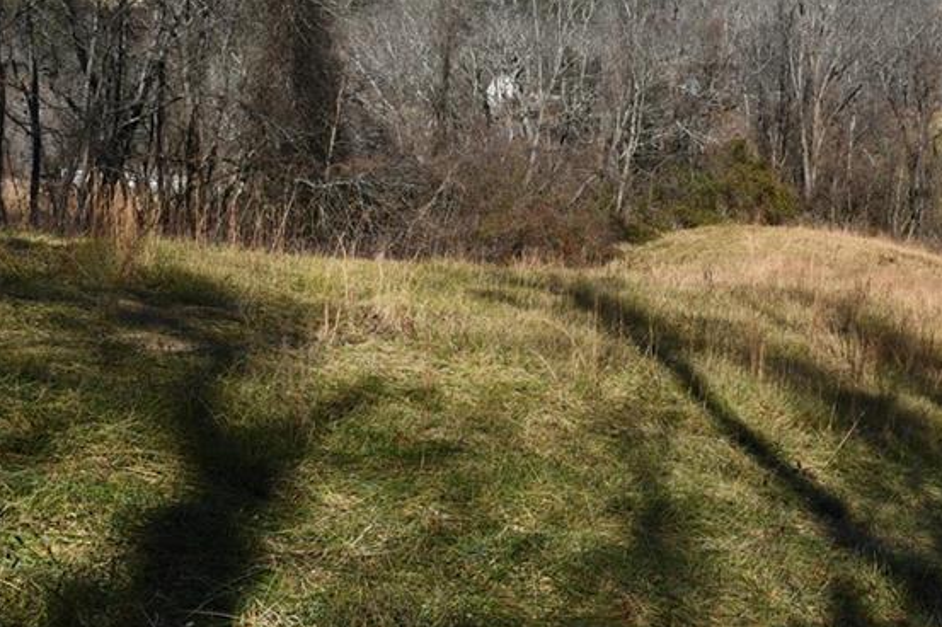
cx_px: 649
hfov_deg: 39.0
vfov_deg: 26.0
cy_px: 55
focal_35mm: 50
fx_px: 1308
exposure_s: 1/320
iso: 100
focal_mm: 18
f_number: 9
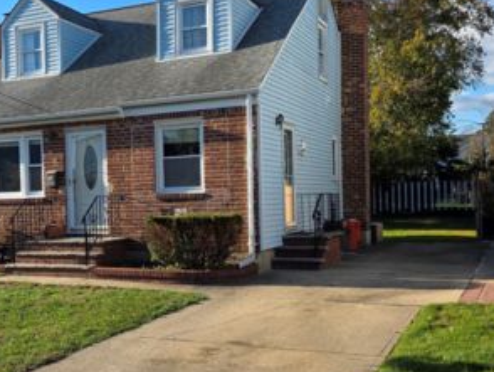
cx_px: 113
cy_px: 202
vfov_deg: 29.1
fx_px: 714
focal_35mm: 50
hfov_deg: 37.1
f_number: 1.7
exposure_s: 1/2890
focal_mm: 6.25
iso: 80
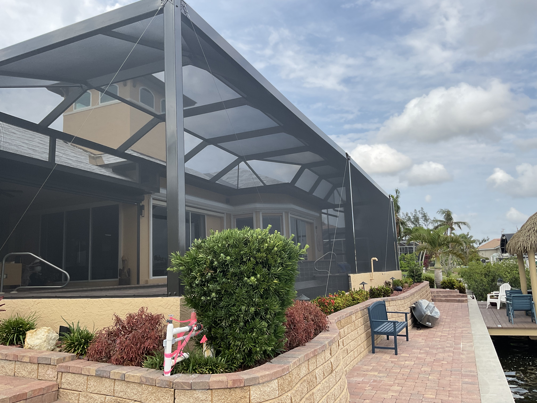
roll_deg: +3.4
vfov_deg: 48.2
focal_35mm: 29
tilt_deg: +8.0
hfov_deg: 61.7
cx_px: 268
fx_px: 450
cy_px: 202
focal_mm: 3
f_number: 1.8
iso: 16
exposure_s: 1/1342
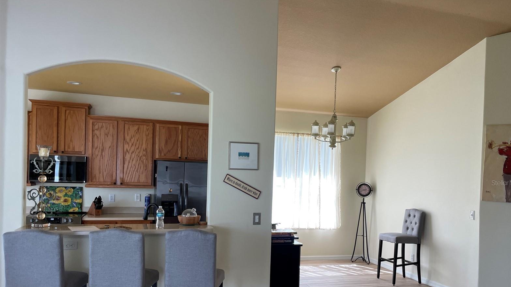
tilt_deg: -0.6
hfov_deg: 66.1
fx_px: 393
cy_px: 183
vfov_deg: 39.9
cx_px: 261
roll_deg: -1.6
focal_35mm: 29
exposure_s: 1/120
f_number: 1.6
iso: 100
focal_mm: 4.2
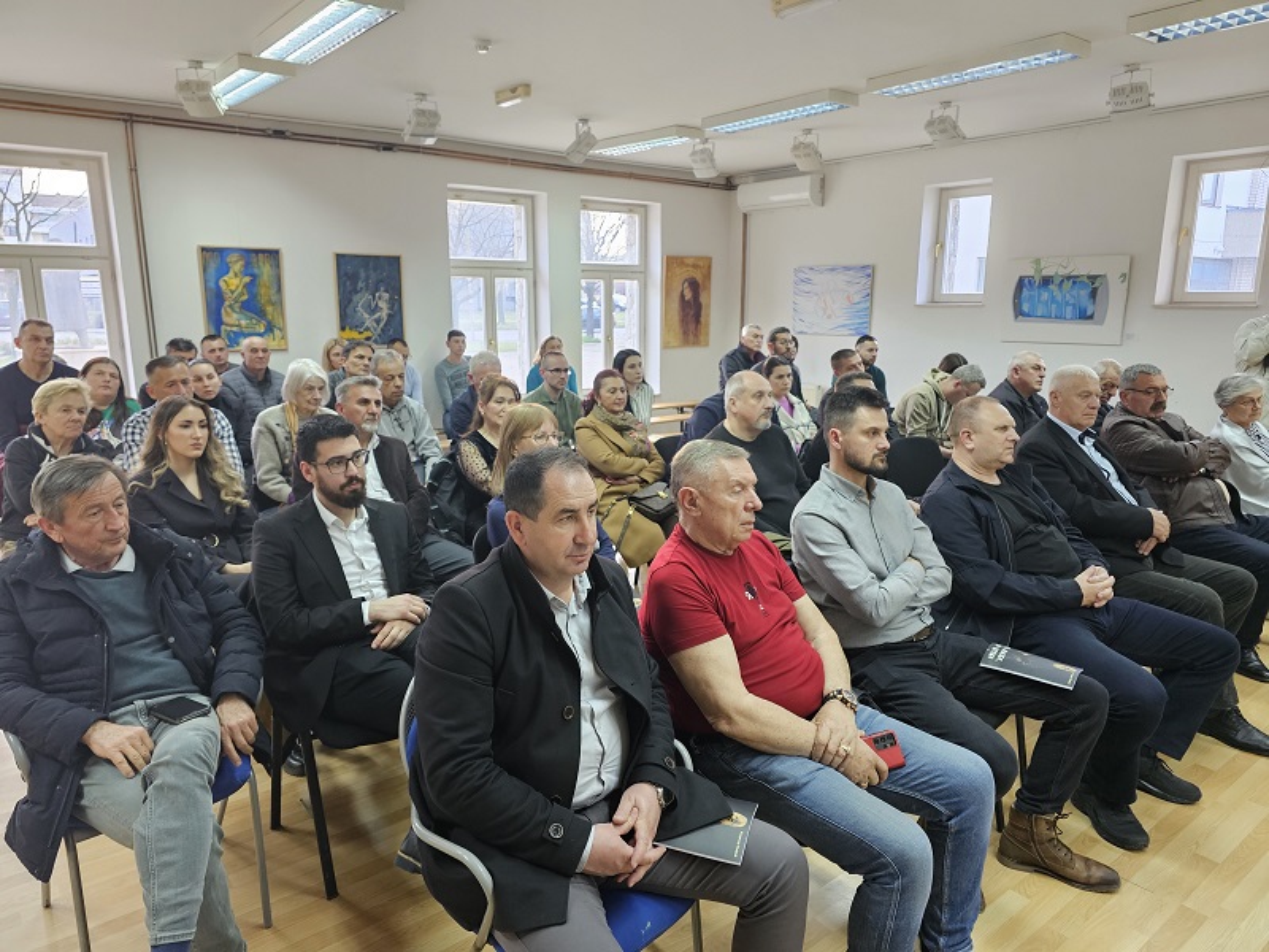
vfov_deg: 58.9
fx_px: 843
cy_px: 476
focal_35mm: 23
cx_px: 634
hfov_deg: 73.9
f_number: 1.7
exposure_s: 1/100
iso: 500
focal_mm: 6.3
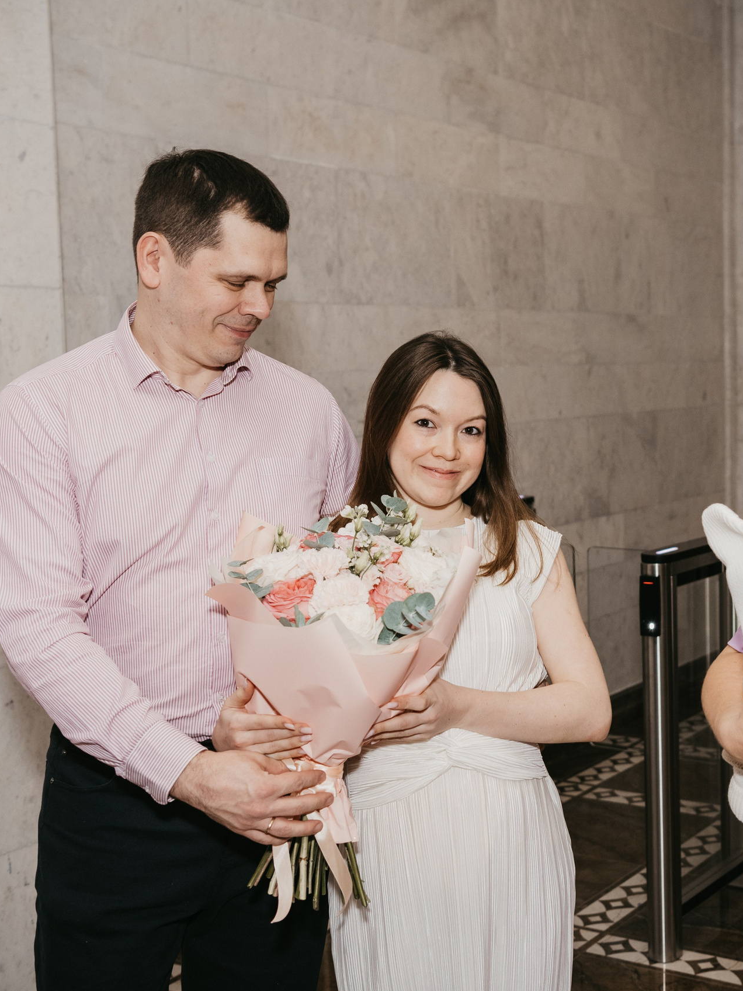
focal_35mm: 53
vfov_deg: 36.2
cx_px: 549
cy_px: 490
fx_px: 1517
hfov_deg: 27.2
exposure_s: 1/160
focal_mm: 35
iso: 500
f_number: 4
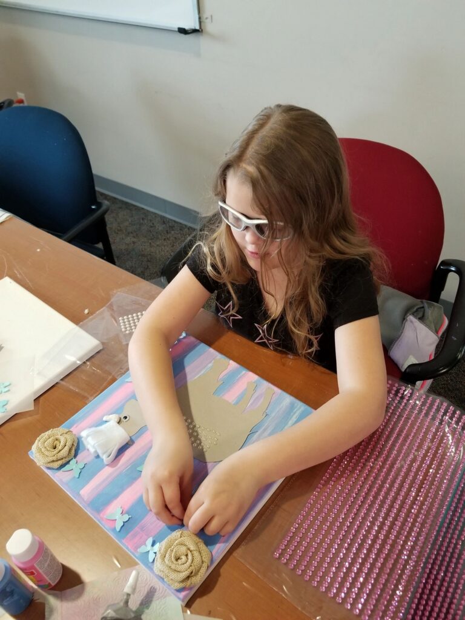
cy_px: 310
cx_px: 232
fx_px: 466
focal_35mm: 26
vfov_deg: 67.3
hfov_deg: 53.1
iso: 320
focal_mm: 4.25
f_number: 1.7
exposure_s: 1/60
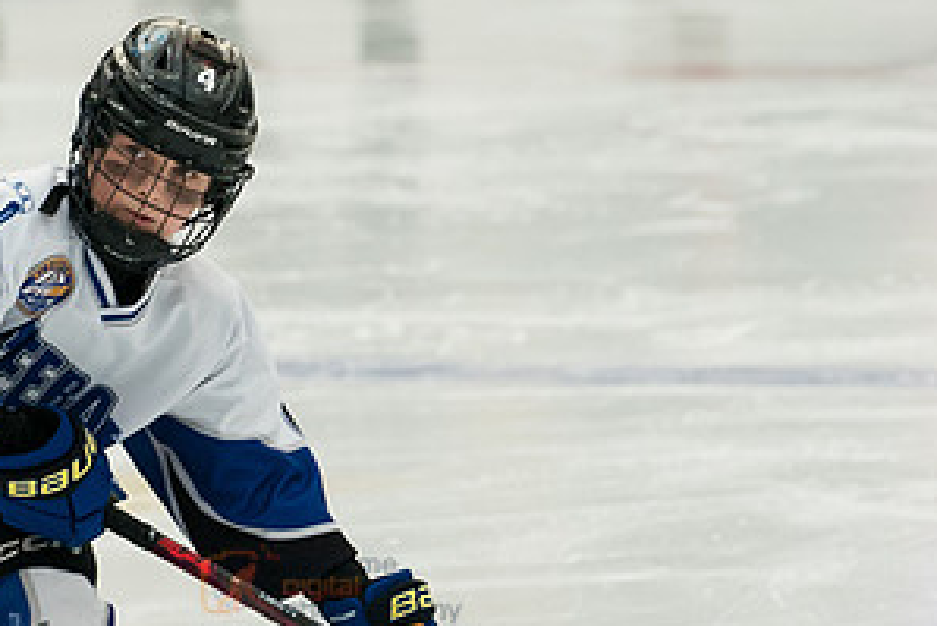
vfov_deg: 2.4
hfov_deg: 3.6
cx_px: 165
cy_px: 457
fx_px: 15051
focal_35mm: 578
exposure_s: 1/1600
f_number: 3.5
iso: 1600
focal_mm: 150
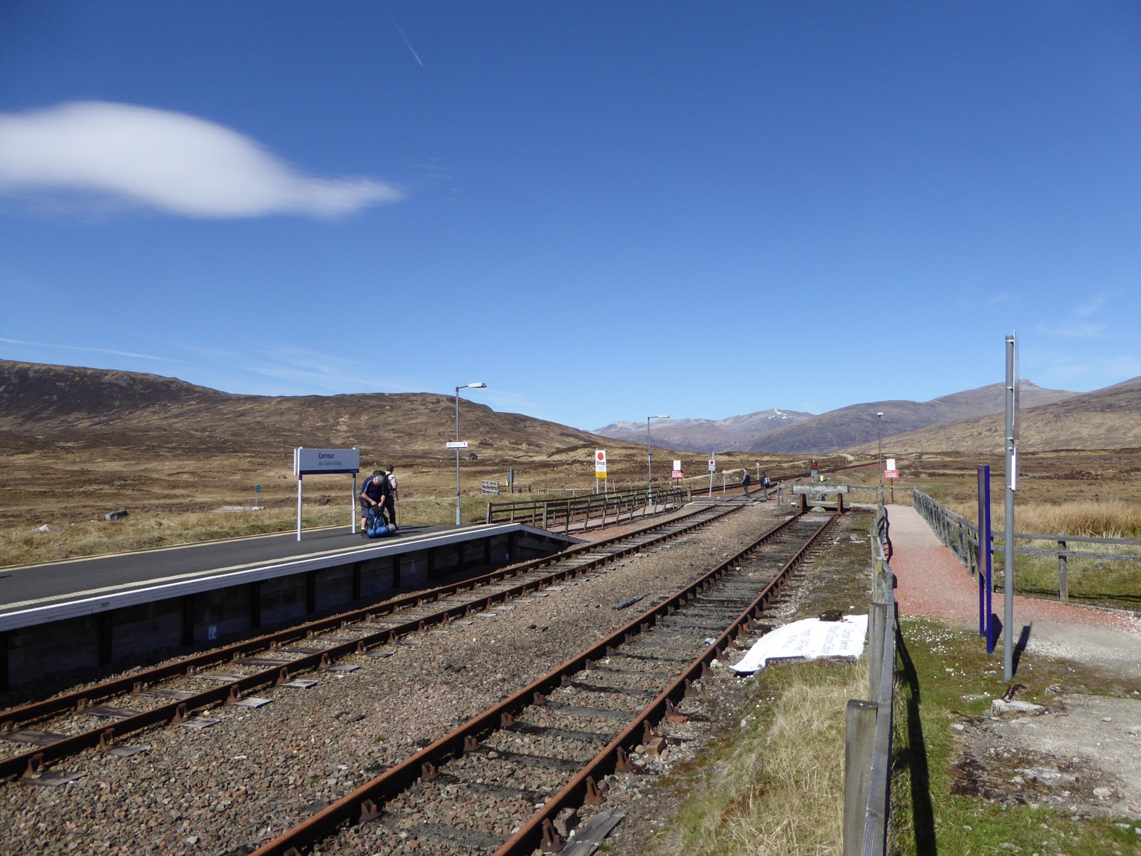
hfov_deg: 69.4
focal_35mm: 25
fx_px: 824
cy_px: 428
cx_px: 570
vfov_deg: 54.9
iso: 100
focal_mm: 4.3
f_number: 3.3
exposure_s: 1/1300
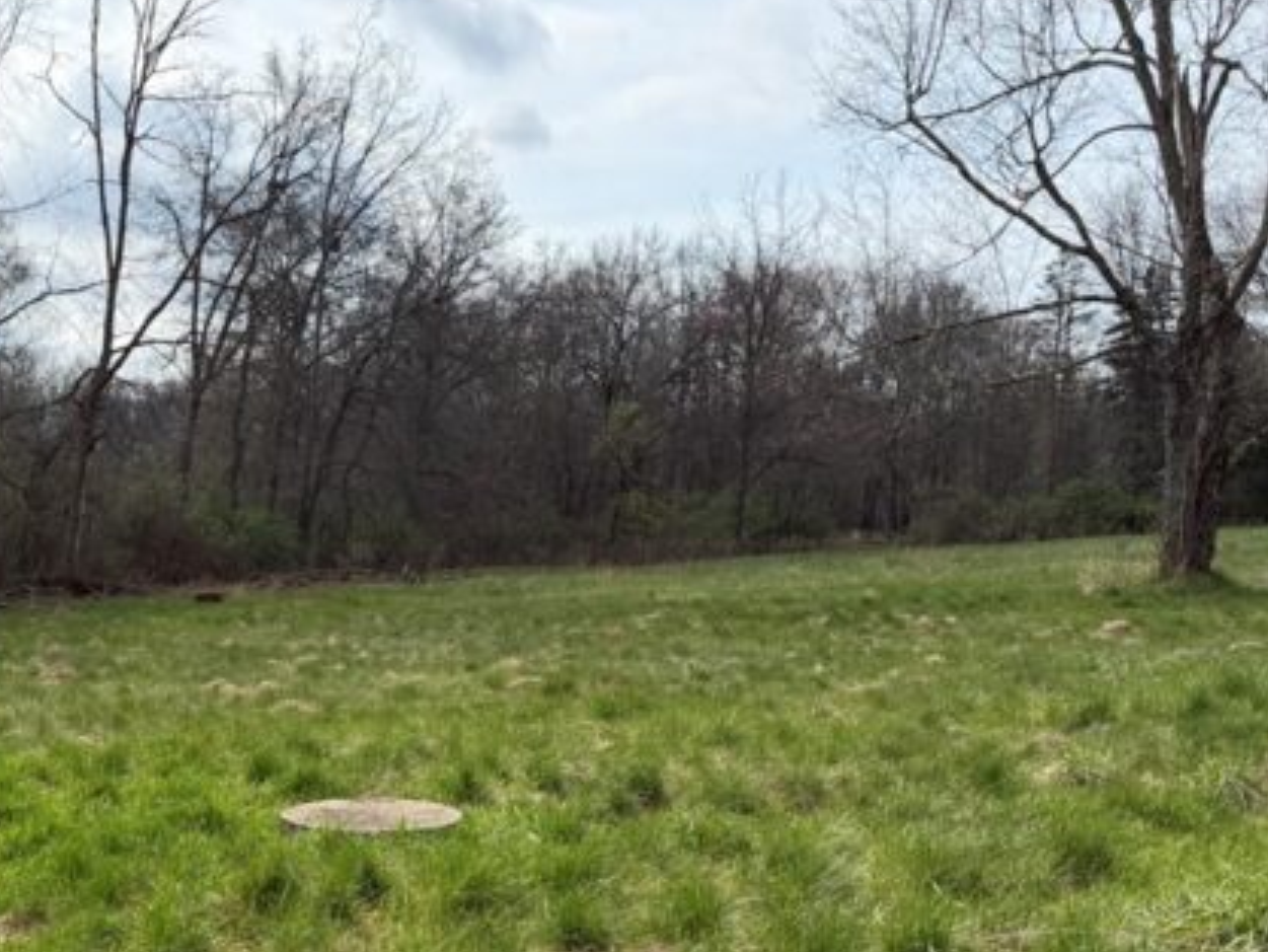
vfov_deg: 30.7
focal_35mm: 46
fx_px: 1685
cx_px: 298
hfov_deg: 39.9
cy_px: 770
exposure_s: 1/5319
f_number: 1.78
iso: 125
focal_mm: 6.76
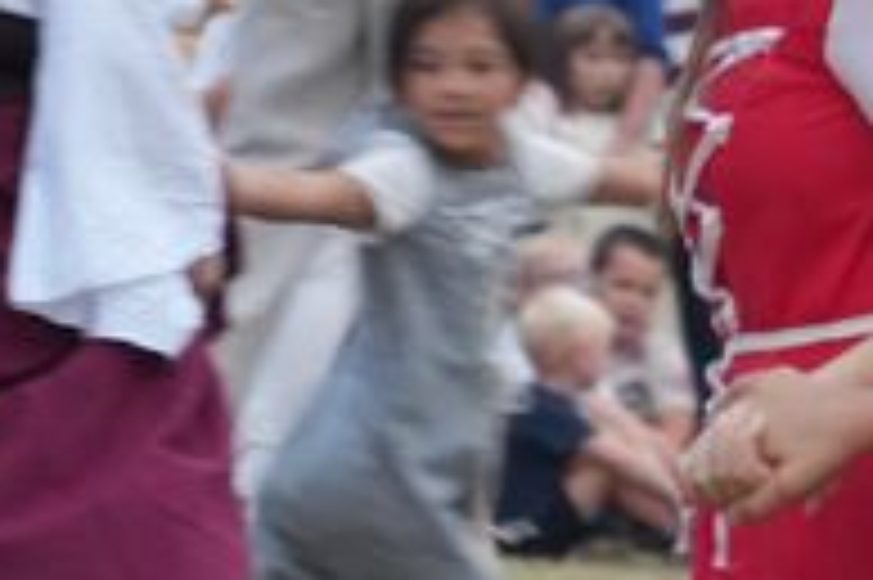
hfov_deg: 3.3
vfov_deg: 2.2
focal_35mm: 624
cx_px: 2030
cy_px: 191
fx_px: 15119
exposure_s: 1/125
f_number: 6.3
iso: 2500
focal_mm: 118
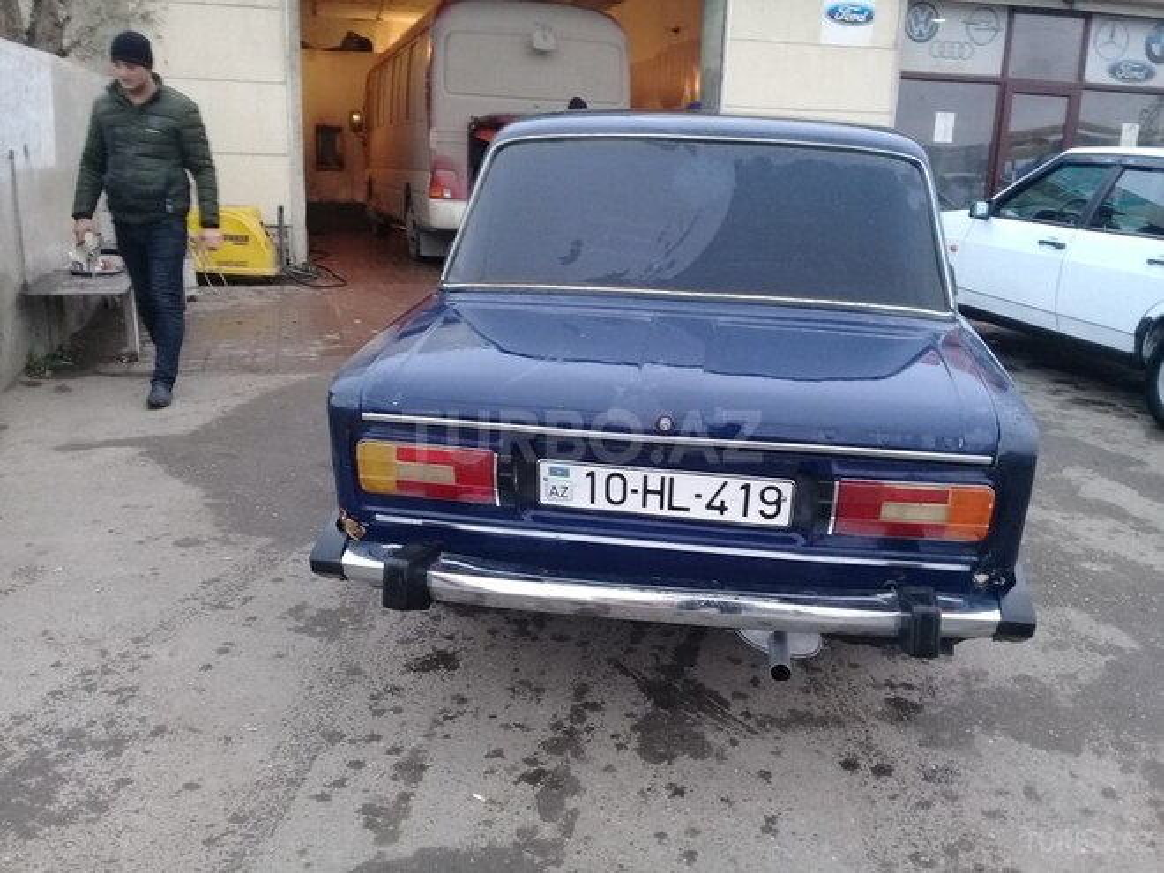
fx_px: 1042
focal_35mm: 31
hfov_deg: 58.4
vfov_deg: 45.4
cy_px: 436
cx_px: 582
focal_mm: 3.3
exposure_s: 1/33
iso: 125
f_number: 2.2
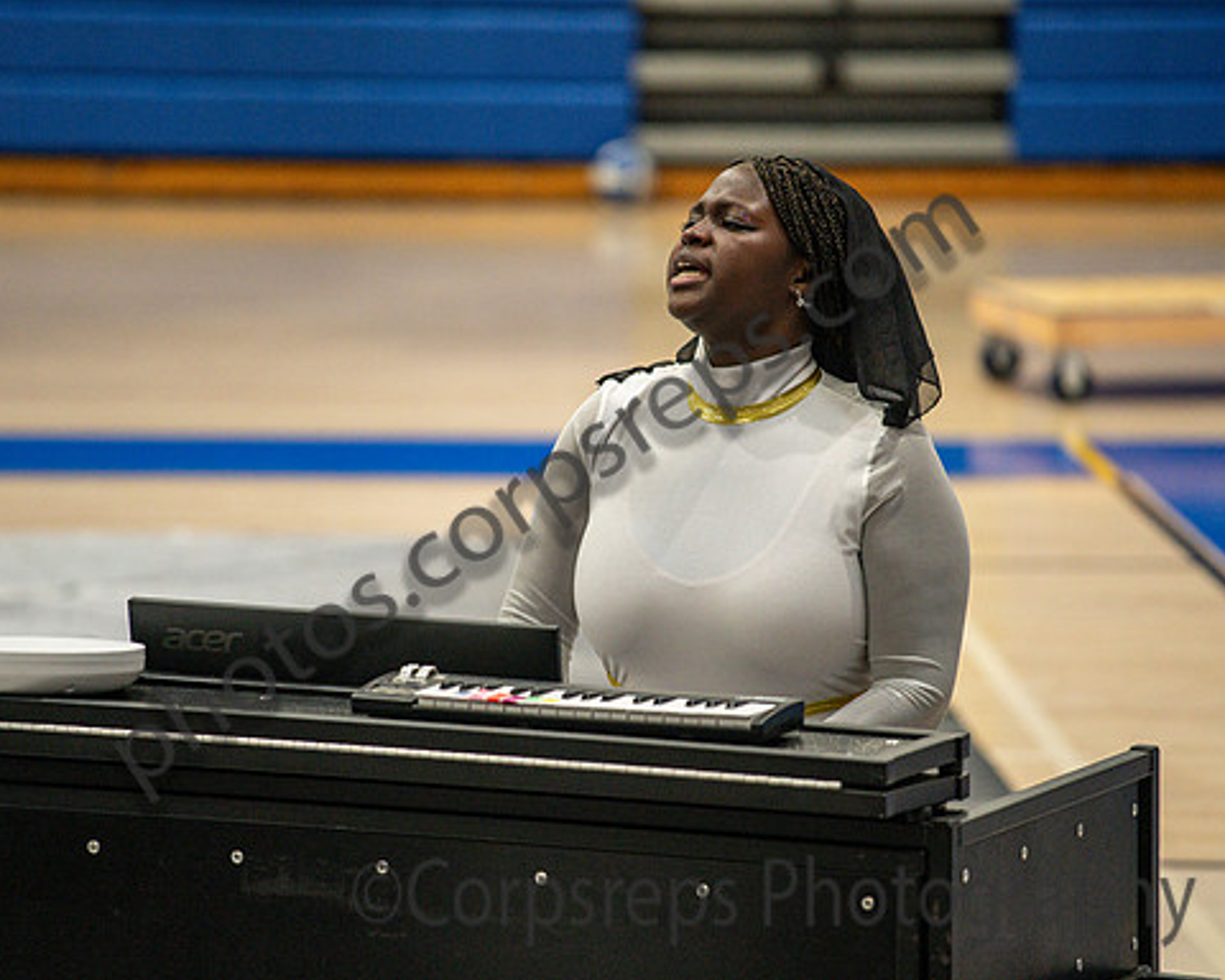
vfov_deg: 6.8
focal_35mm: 227
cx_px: 587
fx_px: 8230
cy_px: 491
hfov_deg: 8.5
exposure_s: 1/500
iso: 3200
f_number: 4
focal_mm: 200
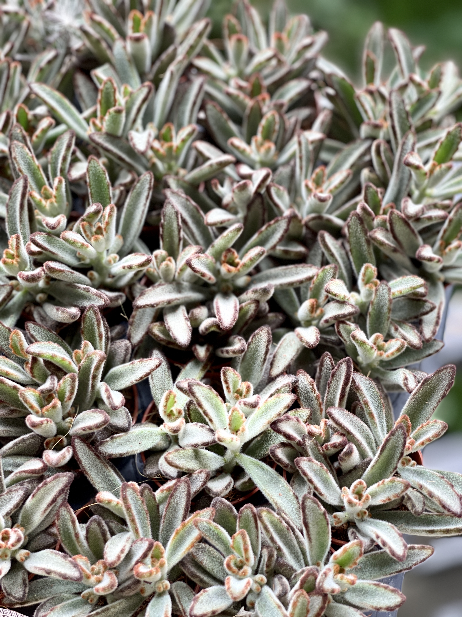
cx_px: 231
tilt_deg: -41.8
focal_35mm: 64
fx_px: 1139
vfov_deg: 30.3
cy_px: 308
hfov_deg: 22.9
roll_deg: +0.2
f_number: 2.2
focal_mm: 7.5
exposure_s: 1/121
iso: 80
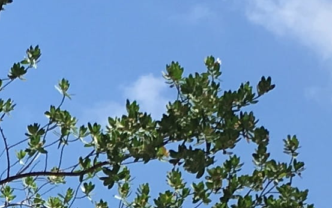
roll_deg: +0.3
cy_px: 455
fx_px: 2027
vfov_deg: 5.7
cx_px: -82
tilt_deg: +10.3
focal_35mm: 224
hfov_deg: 9.2
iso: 25
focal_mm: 4.15
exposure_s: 1/2024
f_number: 2.2
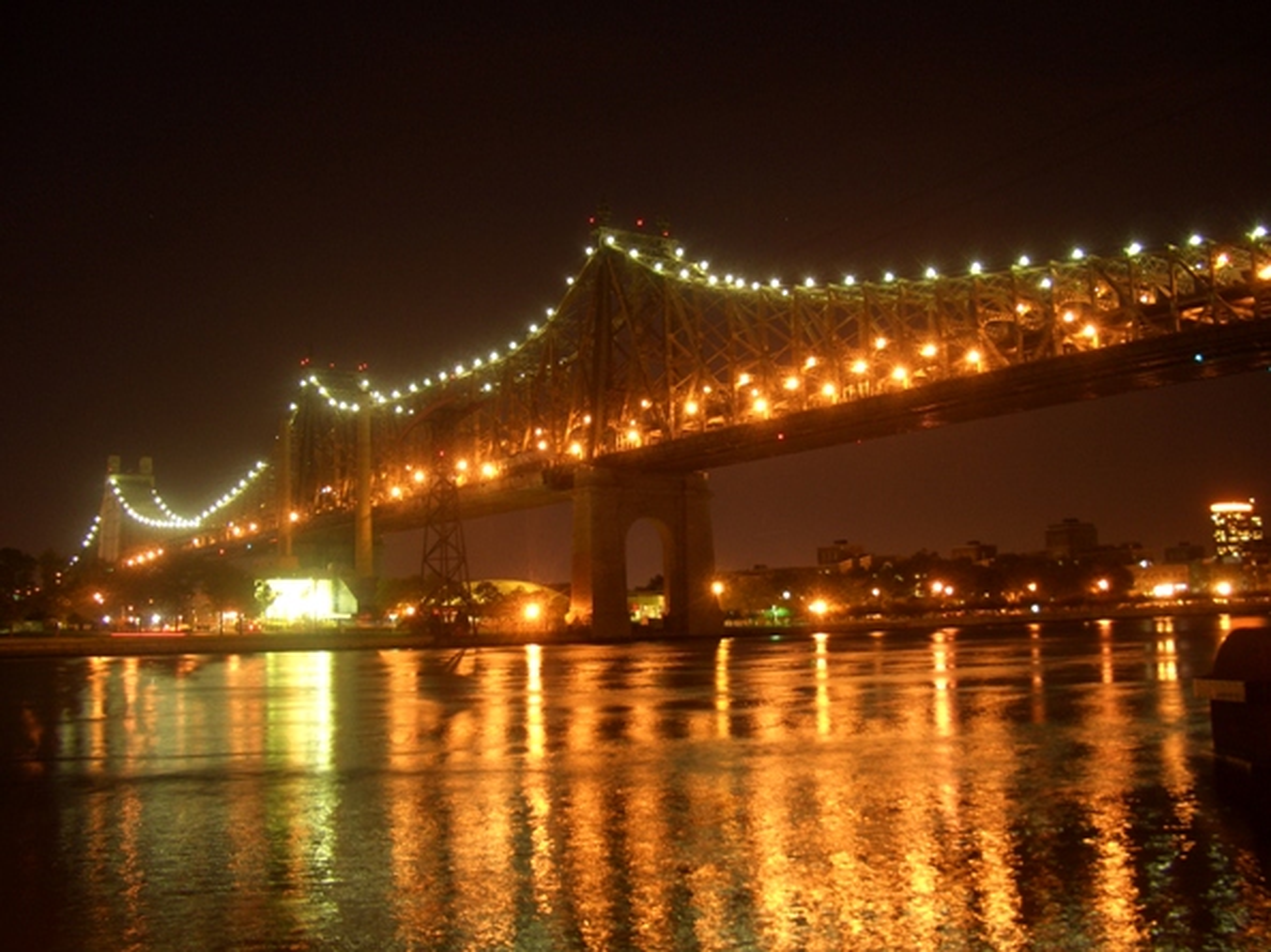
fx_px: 1285
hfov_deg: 52.6
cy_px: 476
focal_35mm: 35
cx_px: 636
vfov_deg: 40.7
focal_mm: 5.8
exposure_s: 4
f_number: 2.6
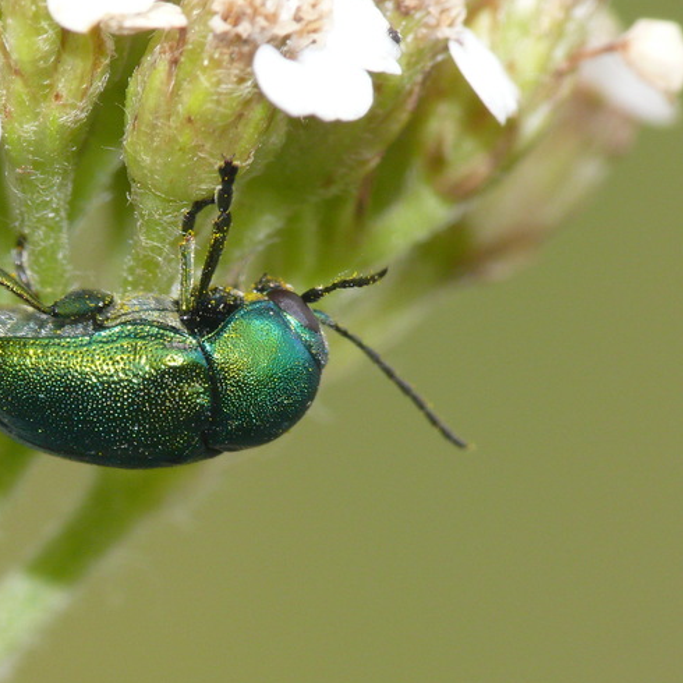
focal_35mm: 600
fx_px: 13394
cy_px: 321
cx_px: 164
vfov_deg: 2.9
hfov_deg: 2.9
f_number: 10
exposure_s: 1/160
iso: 200
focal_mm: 82.5
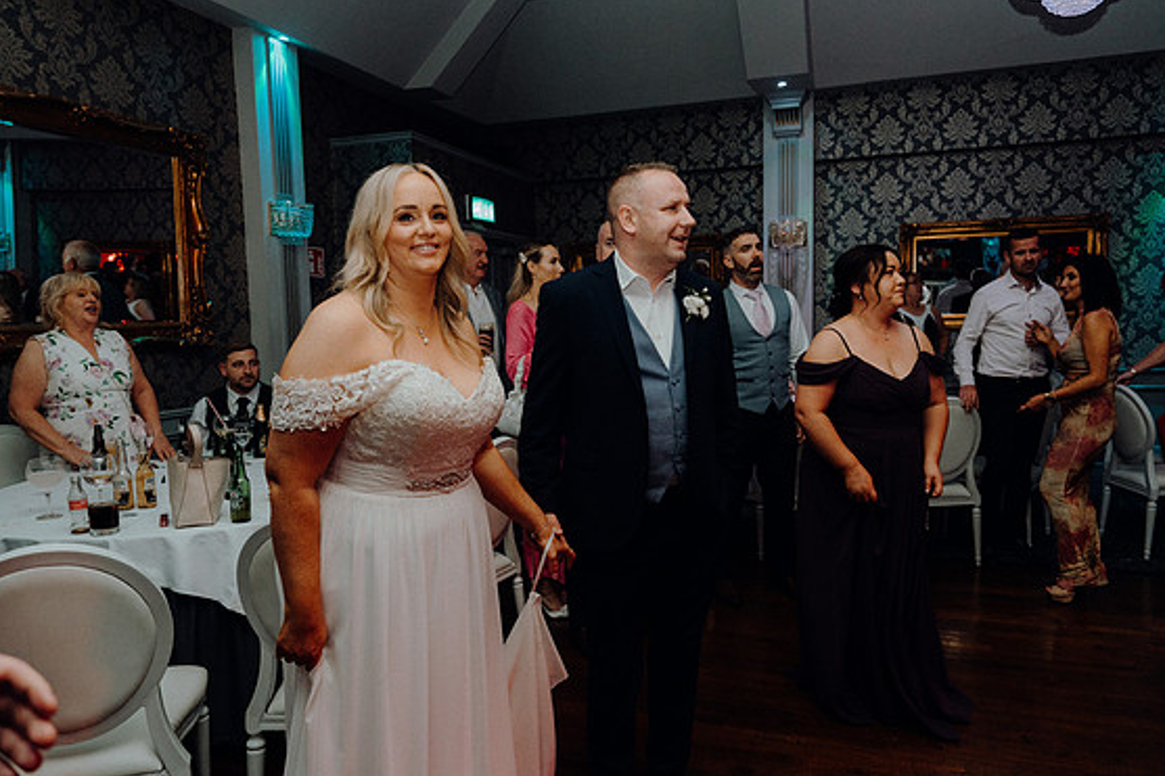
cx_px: 602
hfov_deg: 71.5
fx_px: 809
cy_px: 396
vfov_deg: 51.3
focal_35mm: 25
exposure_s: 1/160
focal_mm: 24
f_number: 3.5
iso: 2500
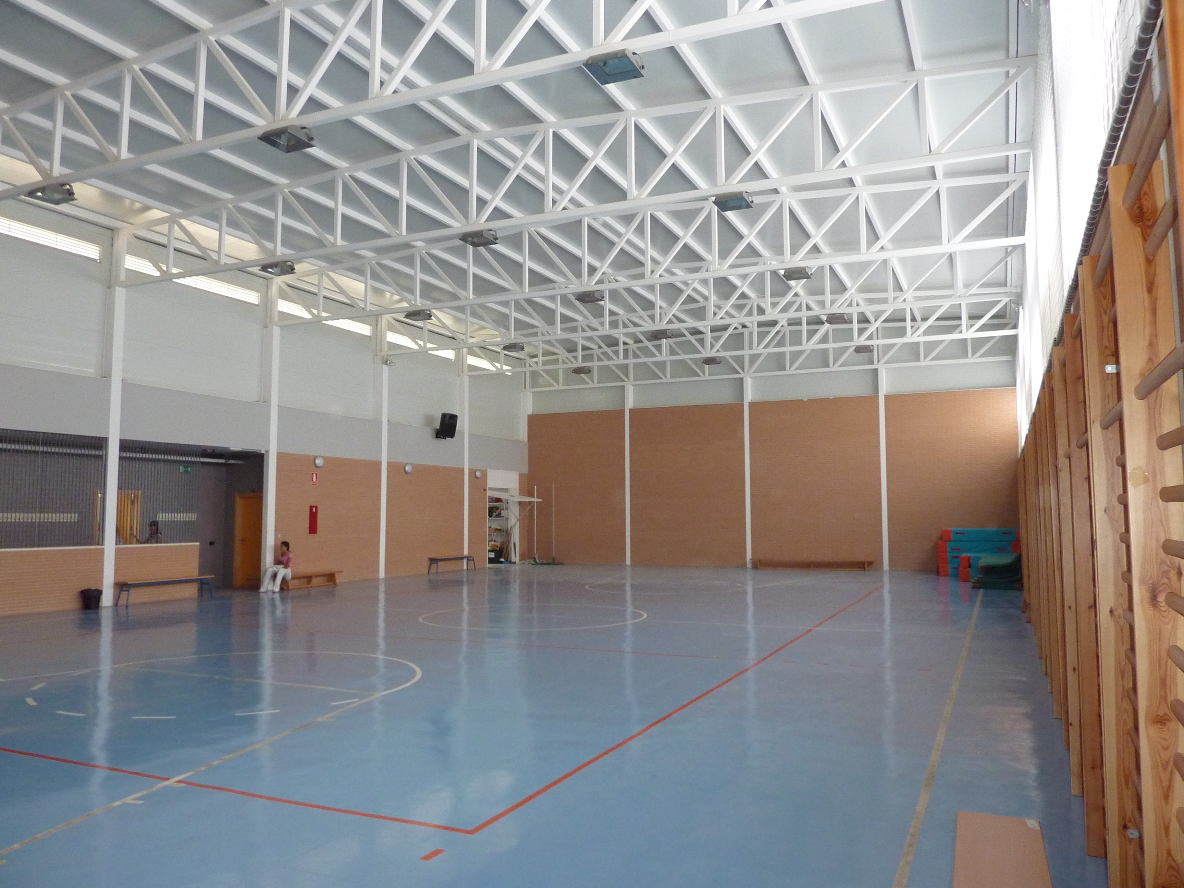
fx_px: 855
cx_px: 592
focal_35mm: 25
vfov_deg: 54.9
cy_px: 444
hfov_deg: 69.4
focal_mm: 4.1
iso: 250
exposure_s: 1/30
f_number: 3.3
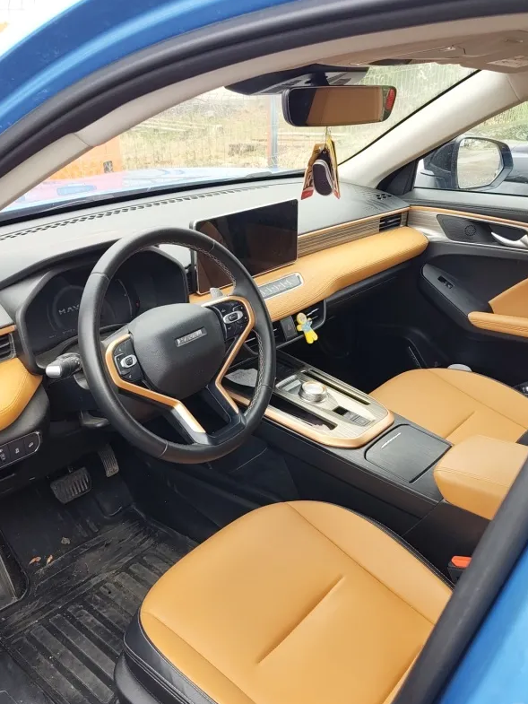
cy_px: 372
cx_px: 258
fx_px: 610
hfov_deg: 46.8
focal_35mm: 30
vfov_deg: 59.9
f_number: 1.88
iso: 50
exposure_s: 1/174
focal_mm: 5.56
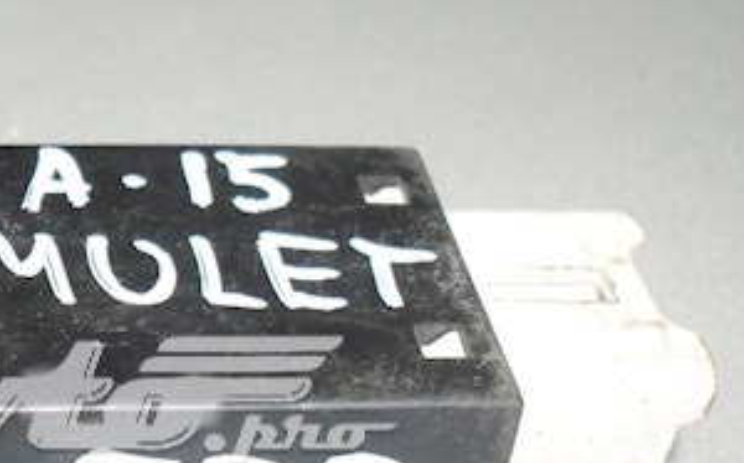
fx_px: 1742
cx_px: 97
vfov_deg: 15.0
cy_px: 411
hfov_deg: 23.6
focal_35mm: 86
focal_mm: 6.3
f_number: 2.8
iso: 200
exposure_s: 1/45
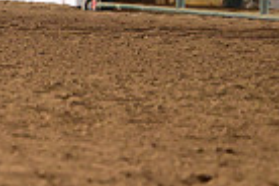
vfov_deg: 1.6
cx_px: -275
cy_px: -116
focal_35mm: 841
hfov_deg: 2.4
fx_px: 6517
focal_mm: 200
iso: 2500
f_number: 4.5
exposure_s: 1/200
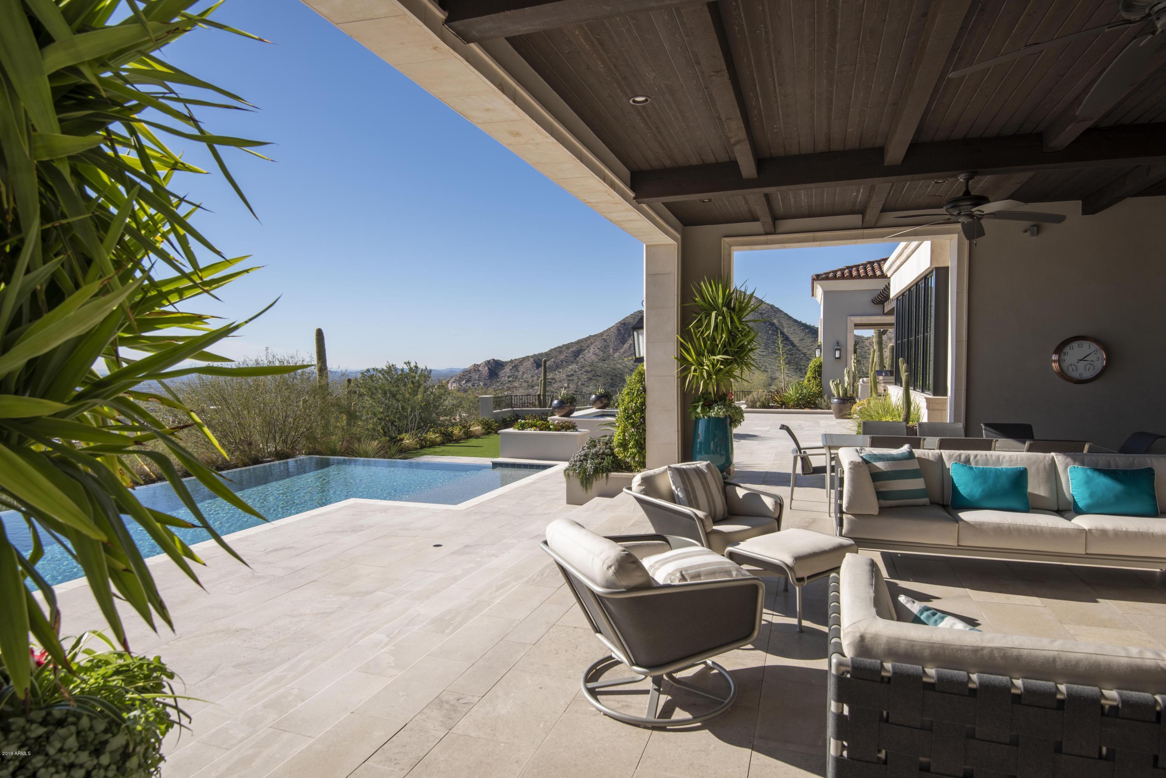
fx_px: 648
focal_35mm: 20
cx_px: 583
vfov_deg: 62.0
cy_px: 389
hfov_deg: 84.0
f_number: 11
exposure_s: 1/100
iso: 100
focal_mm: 20
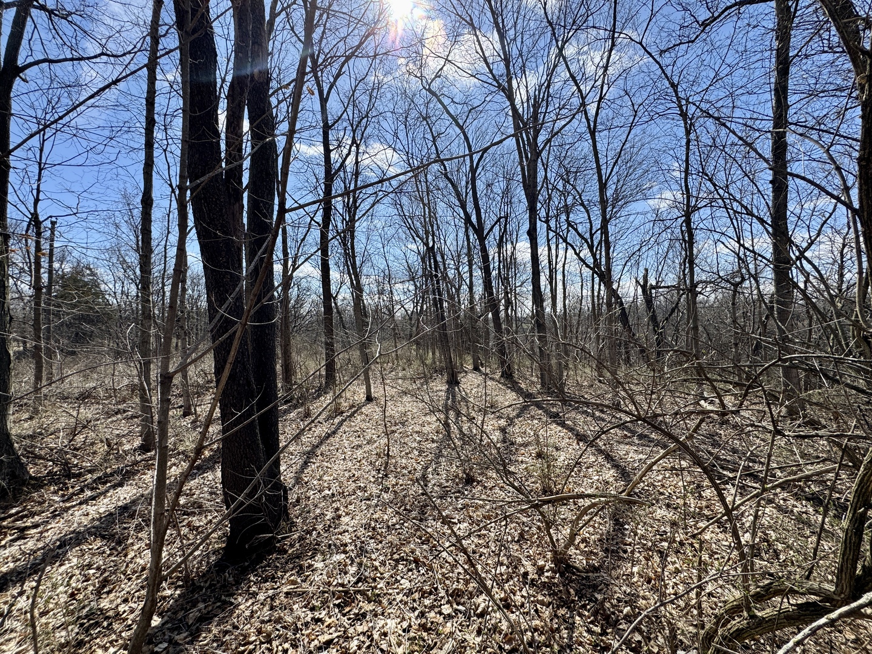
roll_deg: -0.3
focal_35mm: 14
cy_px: 327
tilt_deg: -0.5
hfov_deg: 102.1
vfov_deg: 85.7
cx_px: 436
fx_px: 353
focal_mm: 2.22
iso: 40
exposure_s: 1/1277
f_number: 2.2
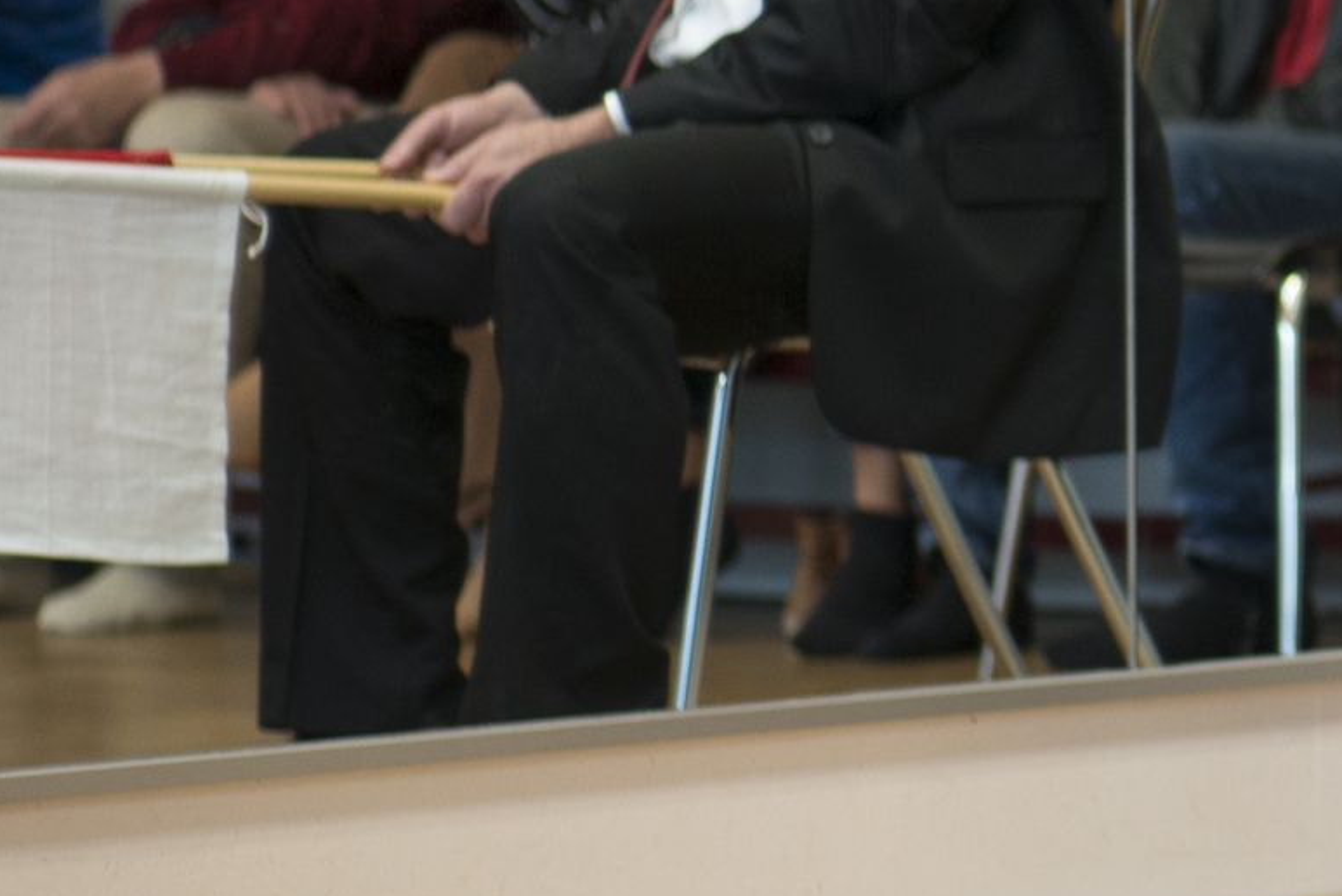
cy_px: 208
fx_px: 15177
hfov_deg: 5.0
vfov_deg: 3.4
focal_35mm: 407
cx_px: 2149
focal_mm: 105
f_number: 2.8
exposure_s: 1/125
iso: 450
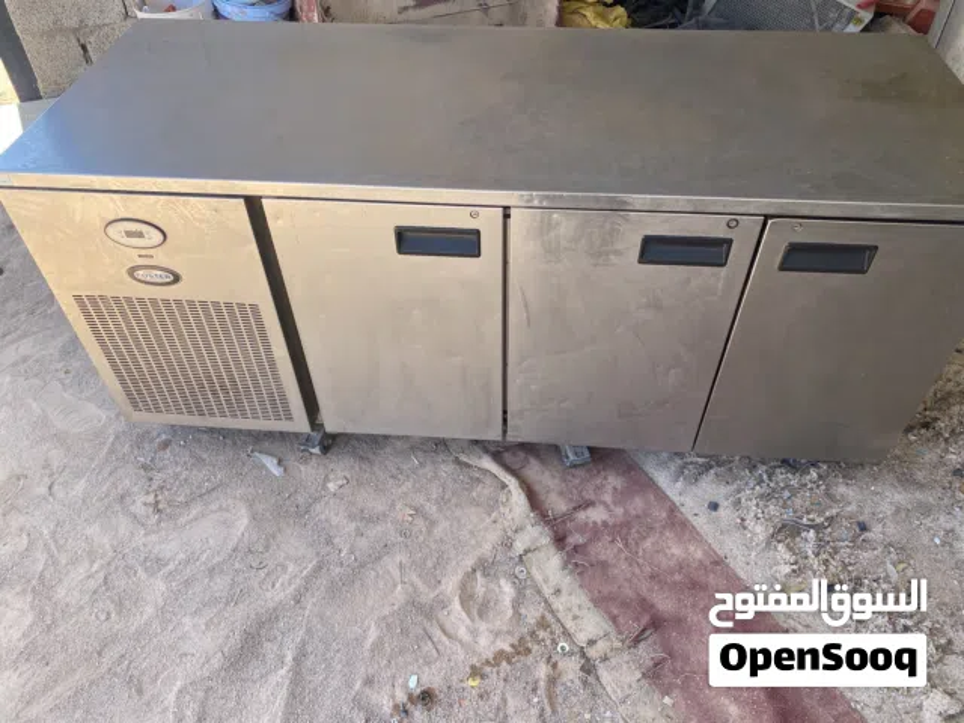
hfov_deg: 67.3
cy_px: 362
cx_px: 482
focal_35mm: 26
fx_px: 724
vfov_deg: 53.1
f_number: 1.8
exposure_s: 1/334
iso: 32
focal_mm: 4.25
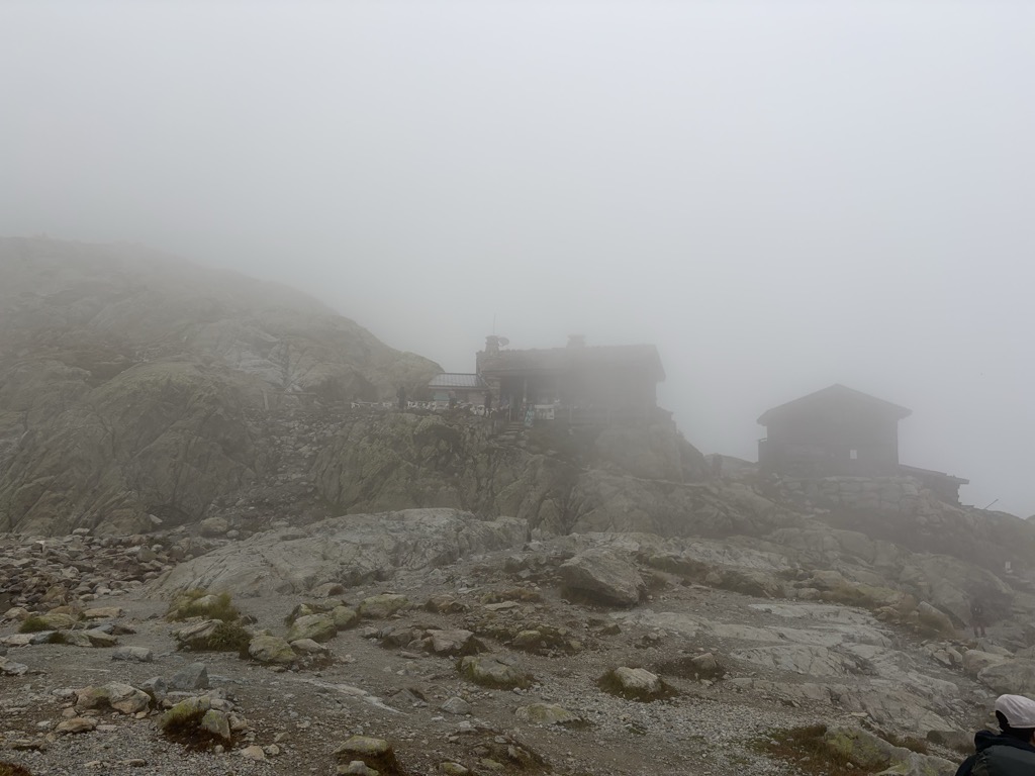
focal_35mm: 26
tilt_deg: +7.4
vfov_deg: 53.1
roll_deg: -0.4
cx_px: 518
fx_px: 777
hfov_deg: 67.3
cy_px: 388
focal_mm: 5.96
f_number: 1.6
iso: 50
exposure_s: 1/4065
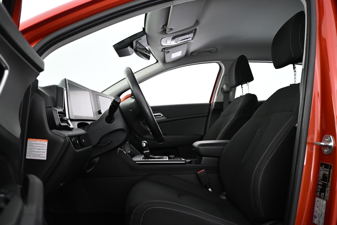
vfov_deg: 46.8
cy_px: 112
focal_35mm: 28
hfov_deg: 65.9
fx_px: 260
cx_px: 168
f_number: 3.8
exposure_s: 1/60
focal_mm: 18.5
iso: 3200
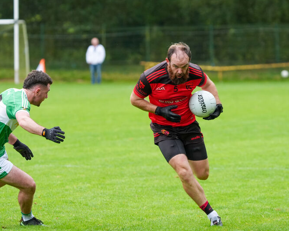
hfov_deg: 5.0
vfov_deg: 4.0
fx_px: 3303
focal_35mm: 386
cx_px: 125
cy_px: 116
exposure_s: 1/1000
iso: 1600
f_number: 7.1
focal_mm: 341
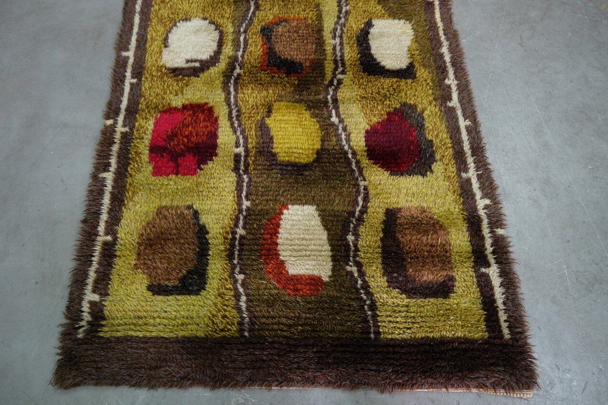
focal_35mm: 24
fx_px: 405
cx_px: 304
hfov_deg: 73.7
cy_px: 202
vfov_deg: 53.1
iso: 1250
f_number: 4
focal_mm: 16
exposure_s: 1/20
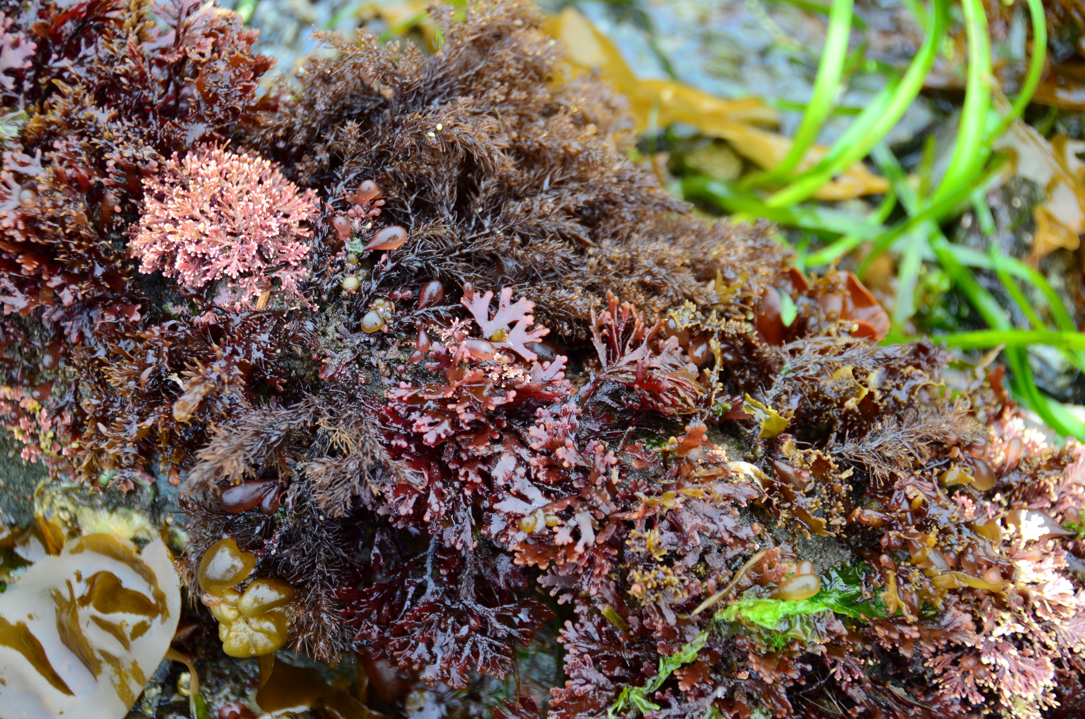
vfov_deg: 14.6
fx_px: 2797
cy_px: 360
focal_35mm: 93
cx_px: 542
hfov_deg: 22.0
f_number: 4.8
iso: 640
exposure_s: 1/200
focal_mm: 62
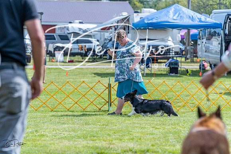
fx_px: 860
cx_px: 116
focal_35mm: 134
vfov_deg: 10.2
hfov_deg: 15.3
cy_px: 77
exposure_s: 1/1600
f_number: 4.5
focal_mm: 134
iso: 400
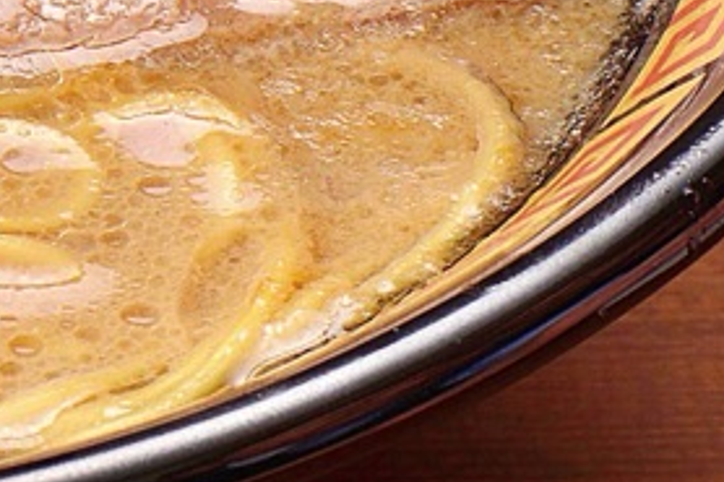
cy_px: -386
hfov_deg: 3.4
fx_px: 12160
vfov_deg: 2.3
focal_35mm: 605
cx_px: -536
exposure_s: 1/80
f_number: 18
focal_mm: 105
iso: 100
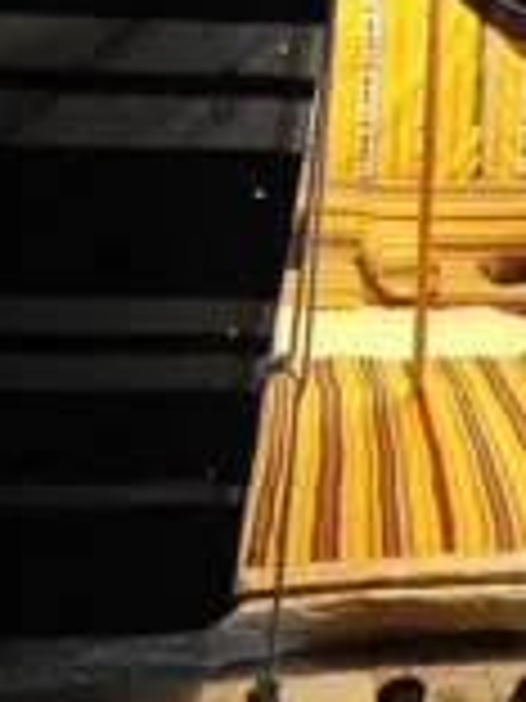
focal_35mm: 59
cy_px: 198
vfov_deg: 32.2
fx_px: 1195
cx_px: 481
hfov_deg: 24.1
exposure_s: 1/10
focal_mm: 8.7
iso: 500
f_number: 1.9
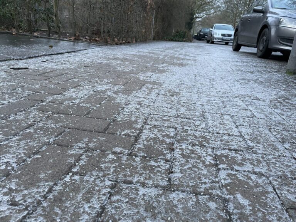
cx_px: 148
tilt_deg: -15.7
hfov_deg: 67.3
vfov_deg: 53.1
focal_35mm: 26
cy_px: 111
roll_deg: -3.4
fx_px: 222
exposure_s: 1/60
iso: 160
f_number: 1.6
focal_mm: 4.2
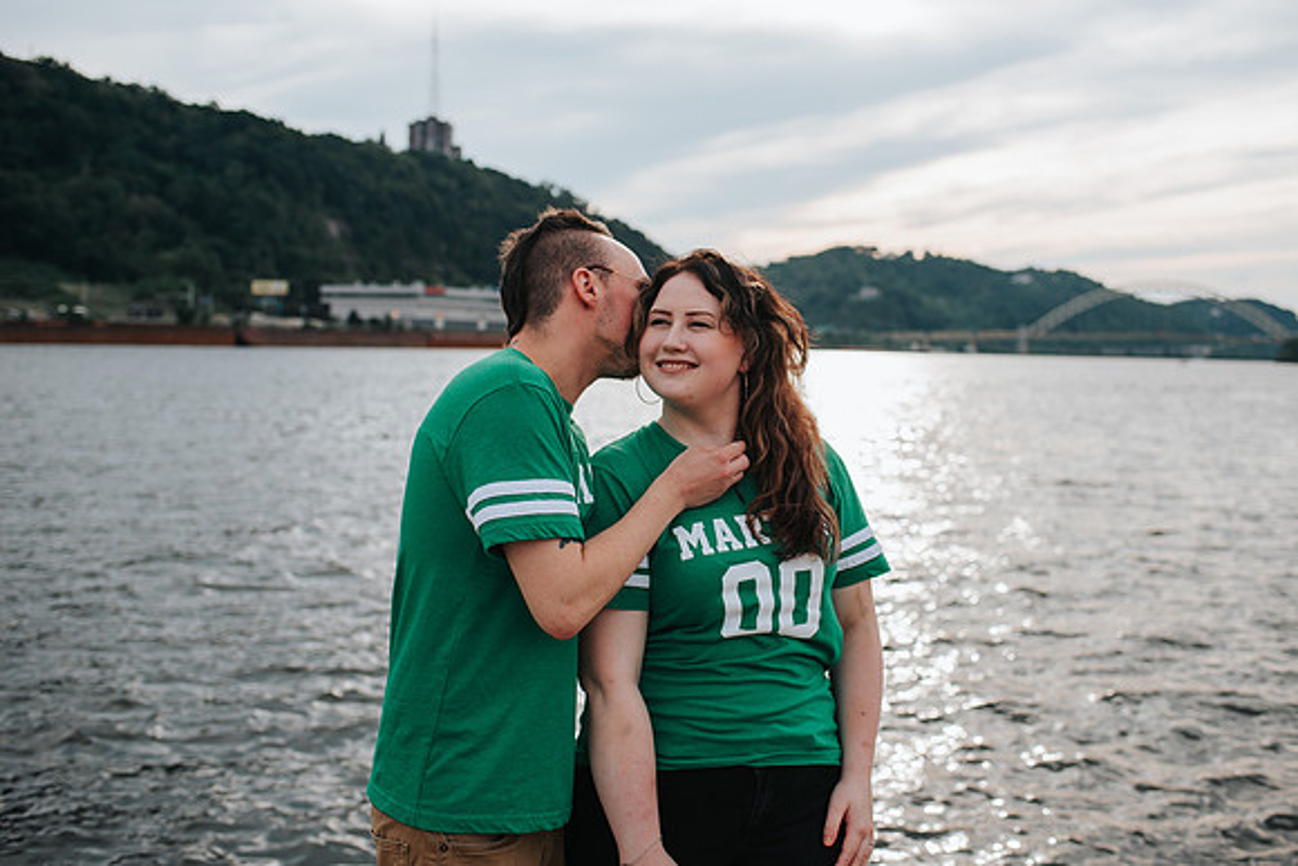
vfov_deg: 35.5
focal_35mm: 37
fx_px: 1352
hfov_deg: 51.3
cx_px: 688
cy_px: 407
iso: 100
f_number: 3.2
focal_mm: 35
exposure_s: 1/1000
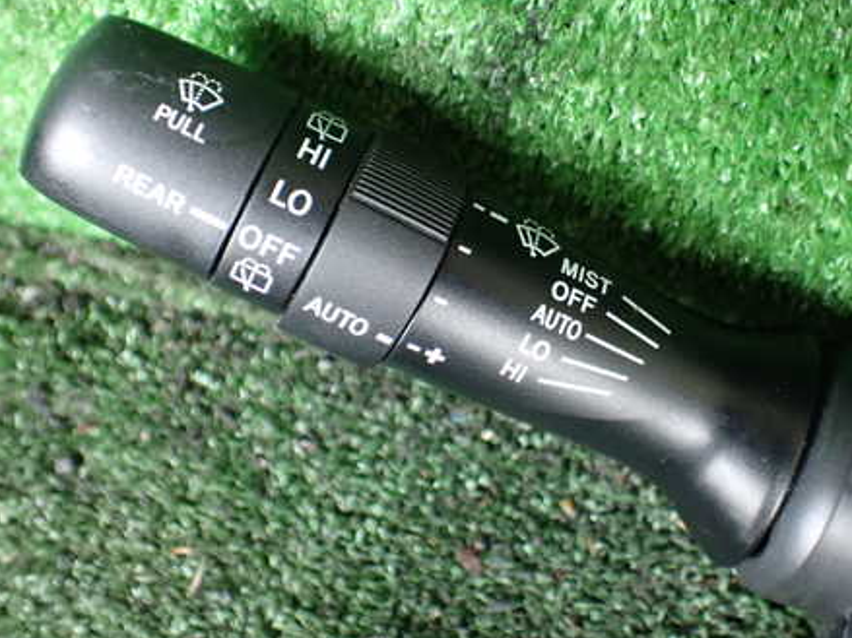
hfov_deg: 45.4
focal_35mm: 41
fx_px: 1009
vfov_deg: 35.0
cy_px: 260
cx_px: 536
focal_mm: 5.4
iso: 800
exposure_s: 1/100
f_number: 2.3
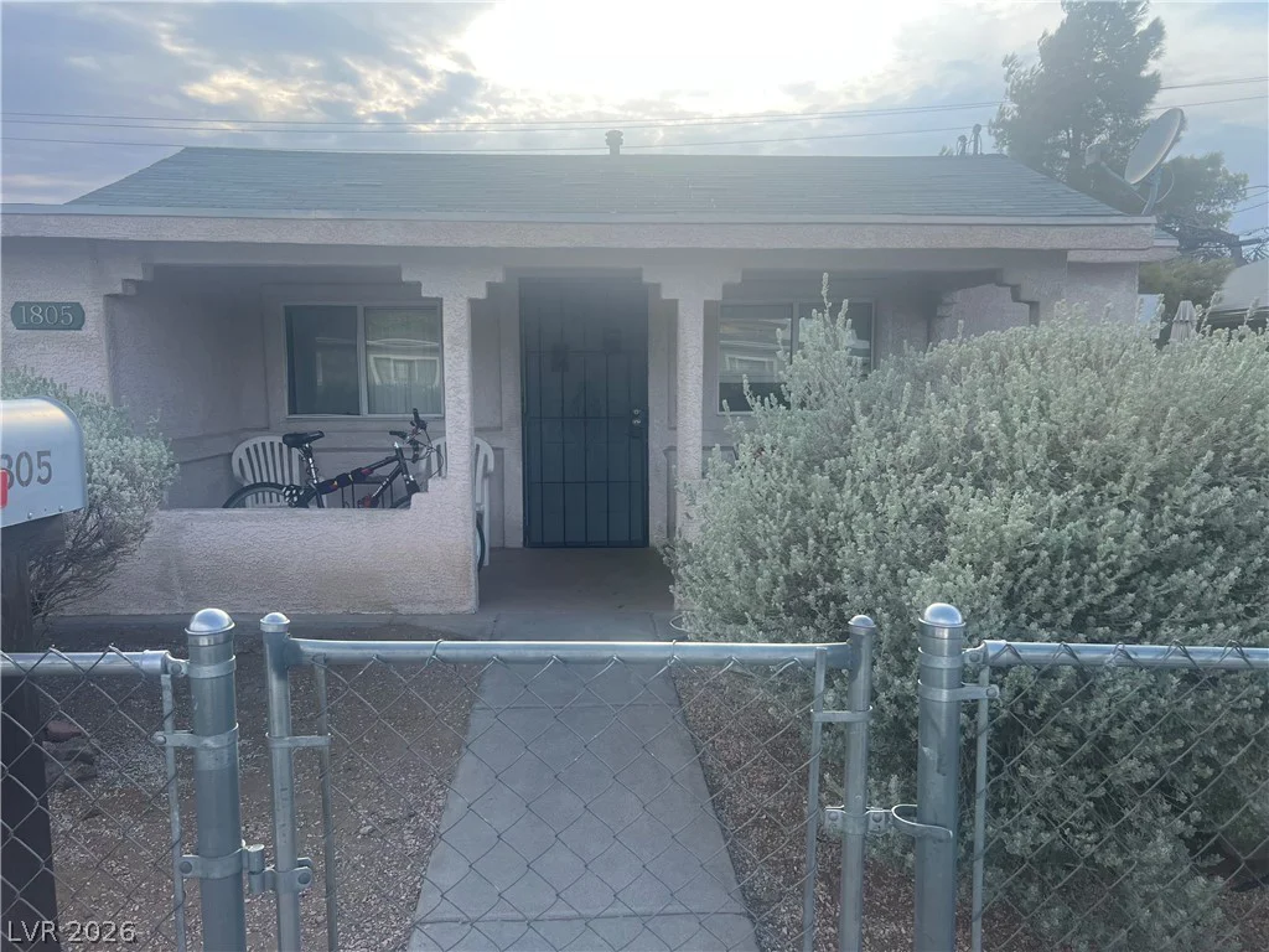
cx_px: 634
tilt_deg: -7.6
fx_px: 953
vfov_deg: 53.1
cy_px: 476
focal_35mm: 26
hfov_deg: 67.3
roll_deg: +0.8
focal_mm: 5.7
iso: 50
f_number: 1.5
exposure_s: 1/1468
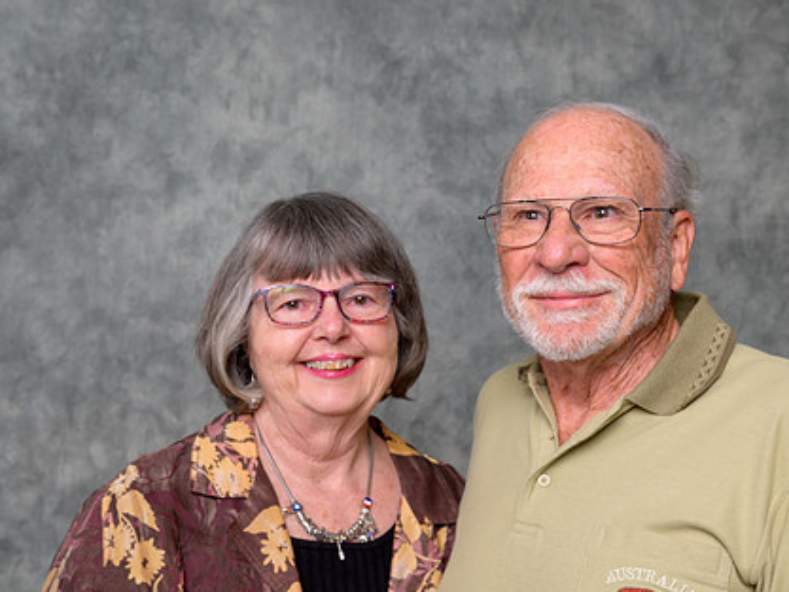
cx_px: 451
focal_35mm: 52
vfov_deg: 28.0
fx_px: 1186
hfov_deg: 36.7
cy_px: 346
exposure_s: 1/125
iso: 400
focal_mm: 38
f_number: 10
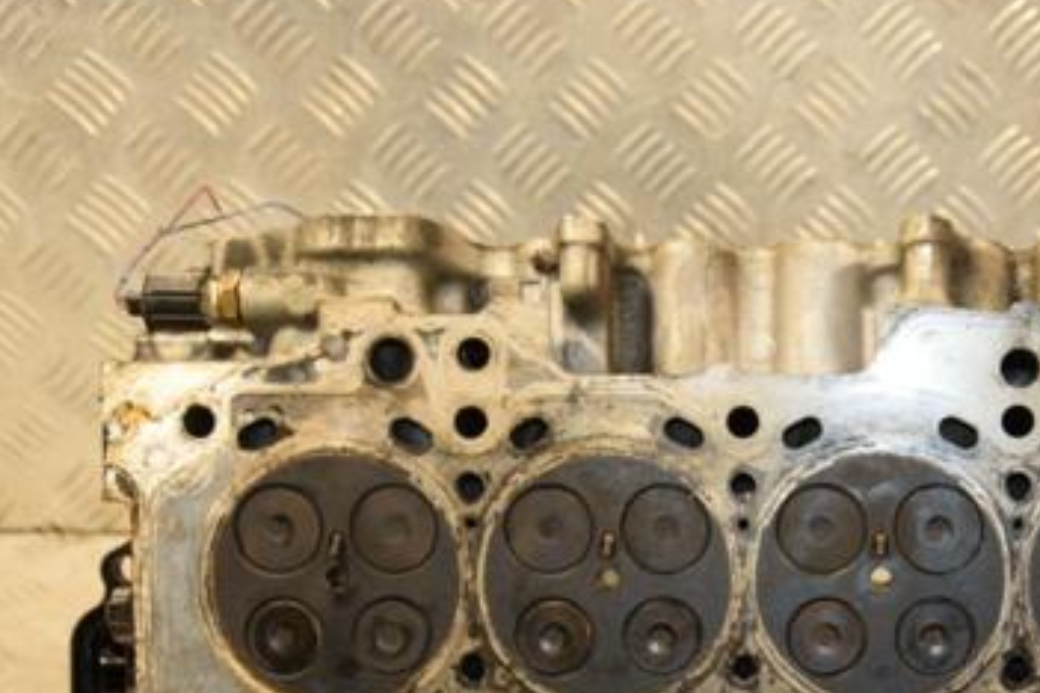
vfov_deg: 16.5
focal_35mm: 82
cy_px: 551
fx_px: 2369
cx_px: 788
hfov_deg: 24.5
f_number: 5
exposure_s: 1/125
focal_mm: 32
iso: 800
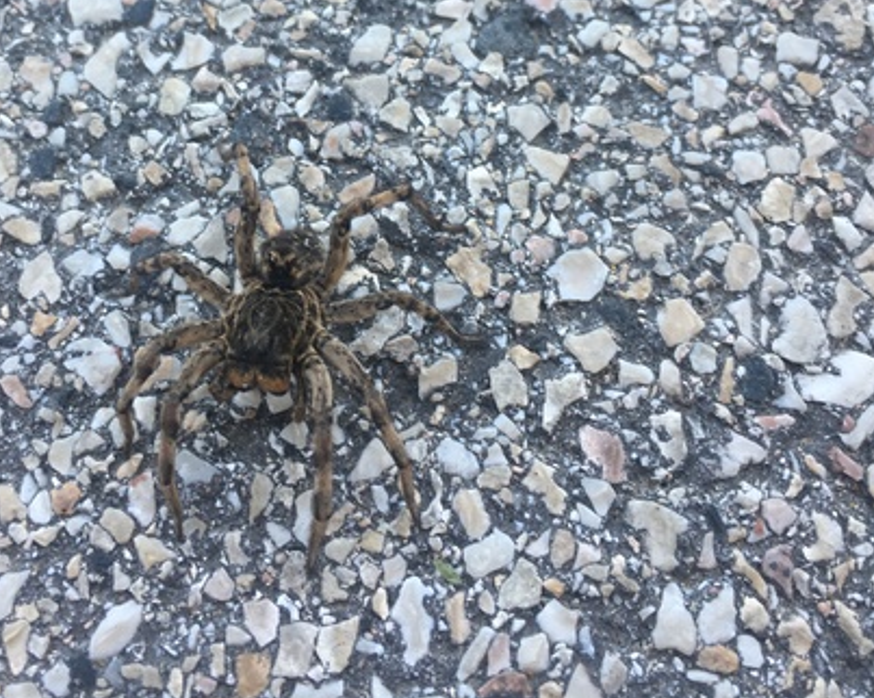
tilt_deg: -59.5
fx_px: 1163
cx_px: 360
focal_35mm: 45
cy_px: 91
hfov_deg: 41.0
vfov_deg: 32.0
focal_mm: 4.15
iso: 25
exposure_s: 1/50
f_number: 2.2
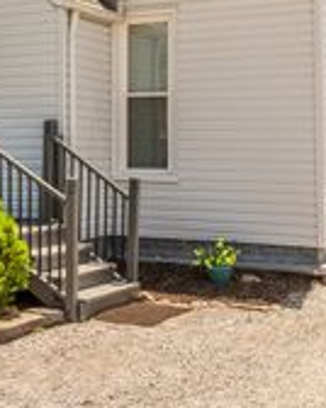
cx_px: 66
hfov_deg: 22.5
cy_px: 38
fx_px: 810
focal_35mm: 67
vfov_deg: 27.3
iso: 640
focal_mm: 24
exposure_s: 1/8000
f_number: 8
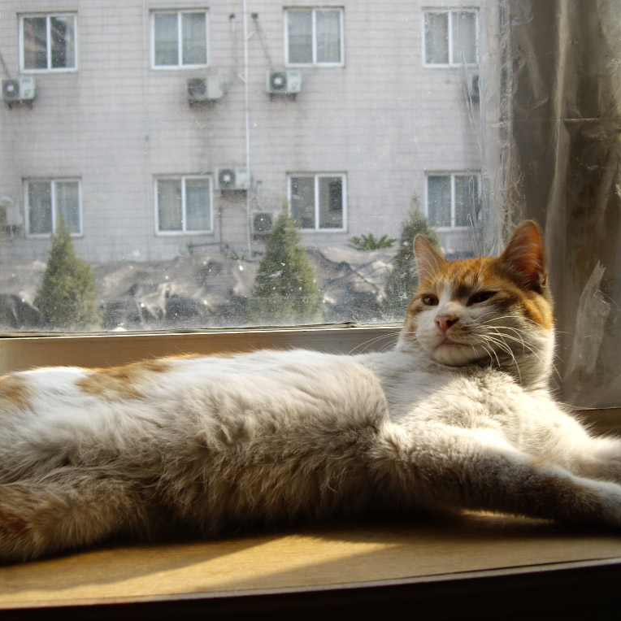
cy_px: 311
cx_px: 311
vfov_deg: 37.6
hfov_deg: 37.6
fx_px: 913
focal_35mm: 45
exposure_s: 1/200
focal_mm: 7.9
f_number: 2.8
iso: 64
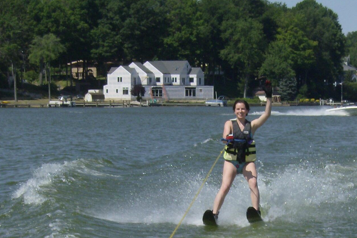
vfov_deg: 7.6
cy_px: 263
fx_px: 1785
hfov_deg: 11.4
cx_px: 221
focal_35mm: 180
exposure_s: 1/594
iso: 100
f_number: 6.9
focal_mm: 14.1
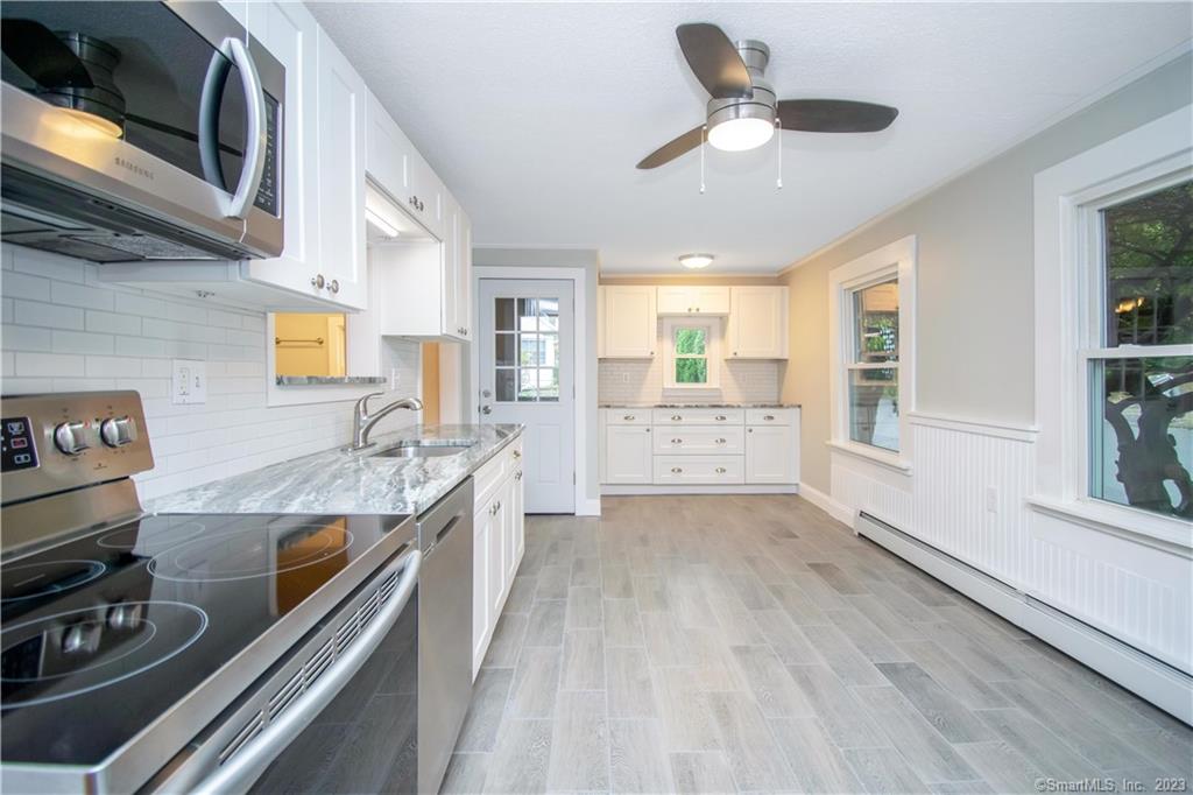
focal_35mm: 15
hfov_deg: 100.4
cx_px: 596
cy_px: 398
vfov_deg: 77.3
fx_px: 497
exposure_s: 1/100
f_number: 5
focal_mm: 10
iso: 800
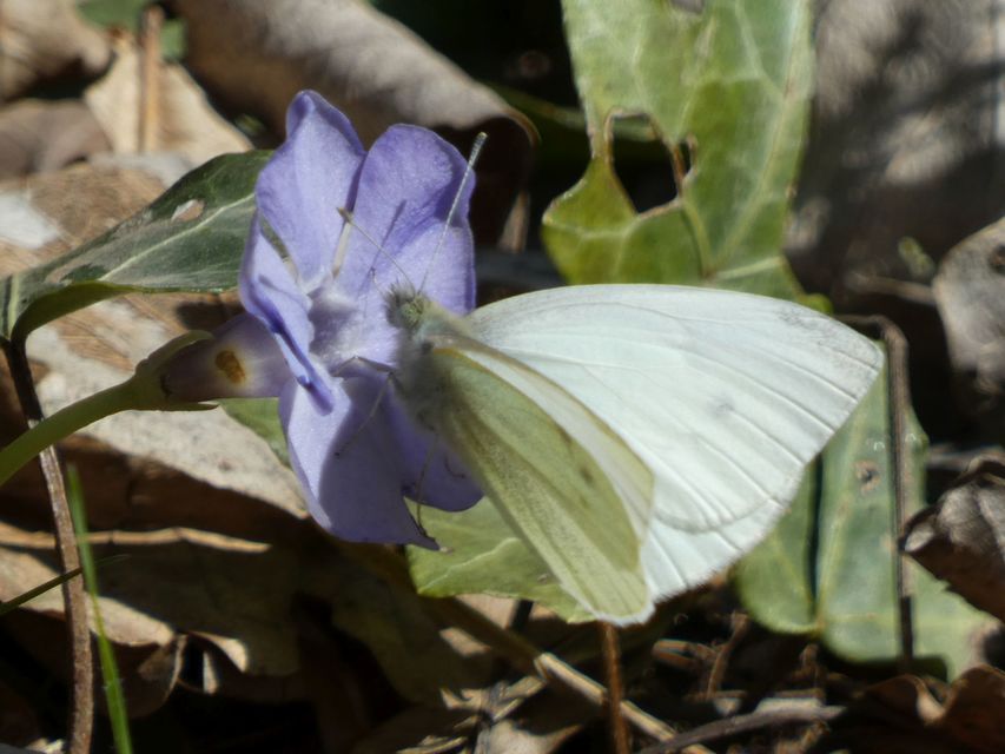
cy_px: 377
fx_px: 34844
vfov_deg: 1.2
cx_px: 502
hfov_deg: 1.7
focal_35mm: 1200
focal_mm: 215
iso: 80
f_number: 5.9
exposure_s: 1/250
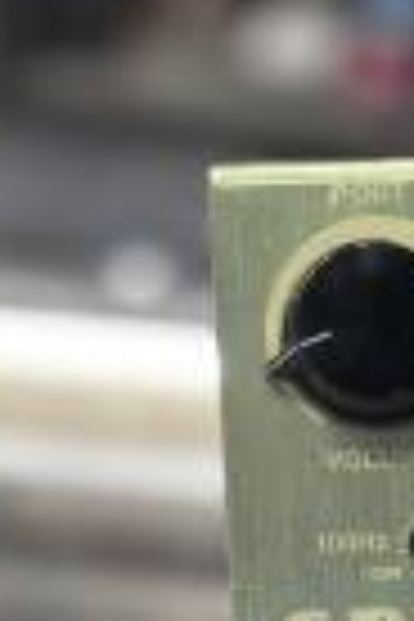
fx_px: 2501
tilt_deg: -28.9
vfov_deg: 14.0
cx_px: 544
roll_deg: -2.5
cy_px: 616
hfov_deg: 9.3
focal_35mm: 145
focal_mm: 6.86
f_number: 1.78
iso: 80
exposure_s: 1/120
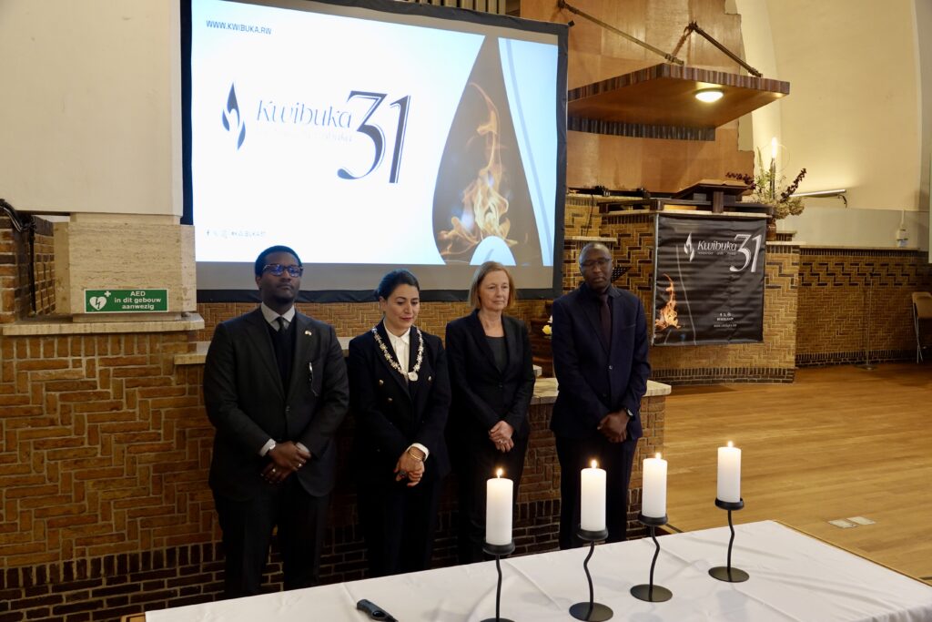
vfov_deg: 45.0
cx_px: 466
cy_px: 311
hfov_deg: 63.7
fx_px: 751
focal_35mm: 29
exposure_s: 1/30
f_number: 2.8
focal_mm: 10.59
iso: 640
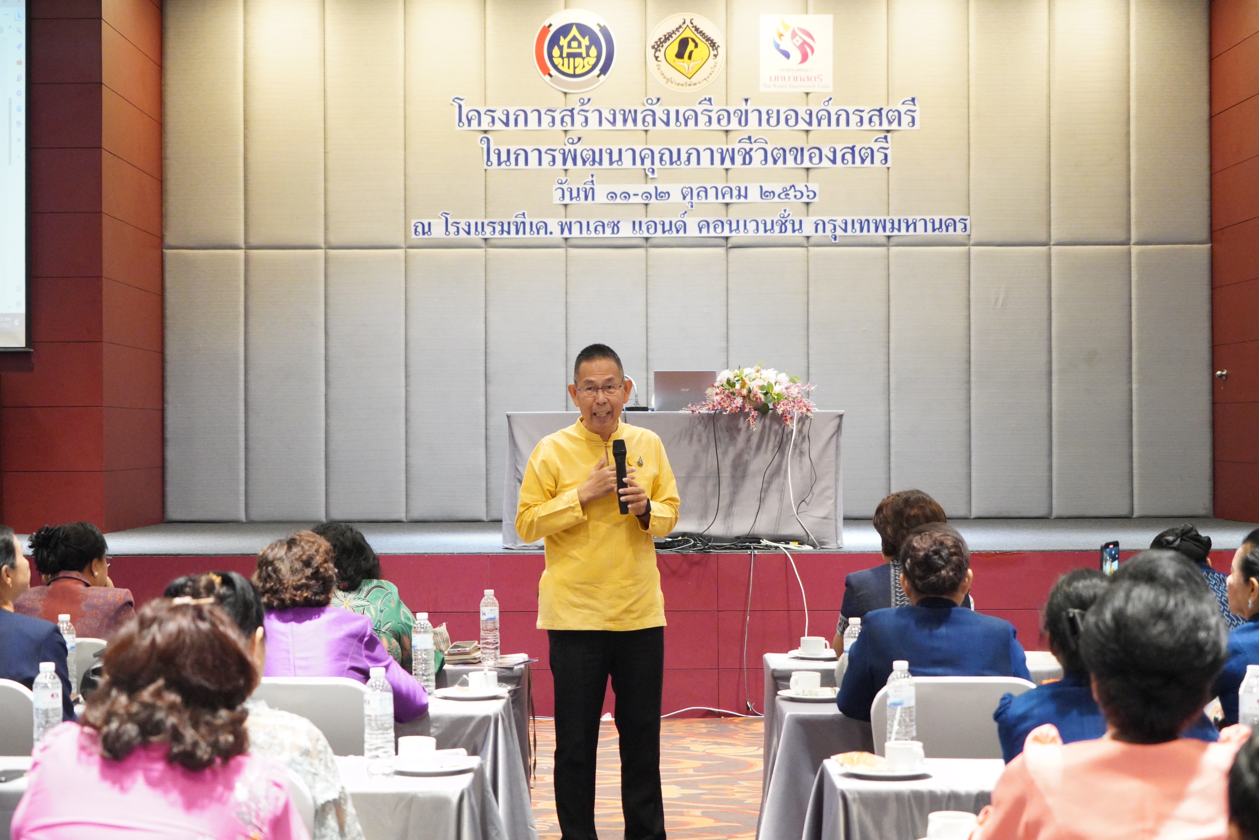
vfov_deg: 20.3
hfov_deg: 30.1
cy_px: 420
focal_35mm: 67
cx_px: 630
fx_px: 2344
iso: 12800
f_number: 5
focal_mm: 67
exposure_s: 1/160
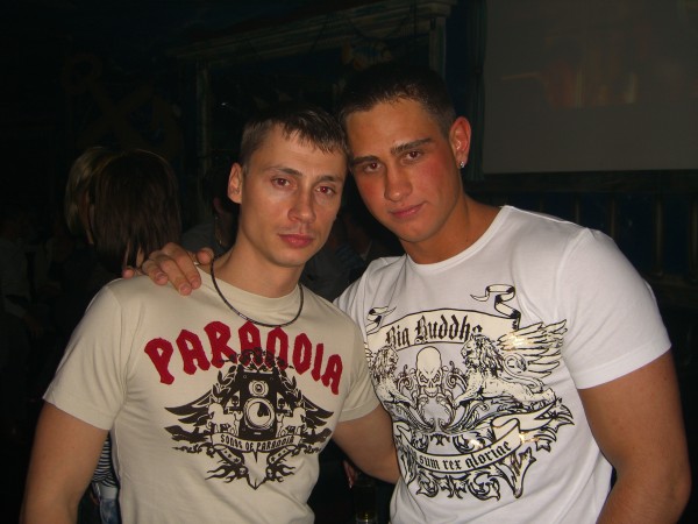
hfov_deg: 49.0
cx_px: 349
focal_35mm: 38
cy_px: 262
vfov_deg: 37.7
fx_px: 766
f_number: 2.8
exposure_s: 1/60
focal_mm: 7.9
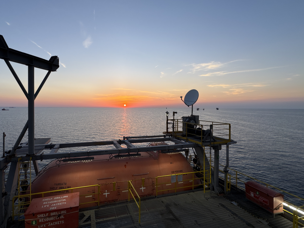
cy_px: 109
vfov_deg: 74.7
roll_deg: +0.2
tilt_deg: +0.3
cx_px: 125
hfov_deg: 90.1
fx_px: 149
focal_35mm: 17
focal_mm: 2.22
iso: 40
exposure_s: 1/405
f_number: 2.2
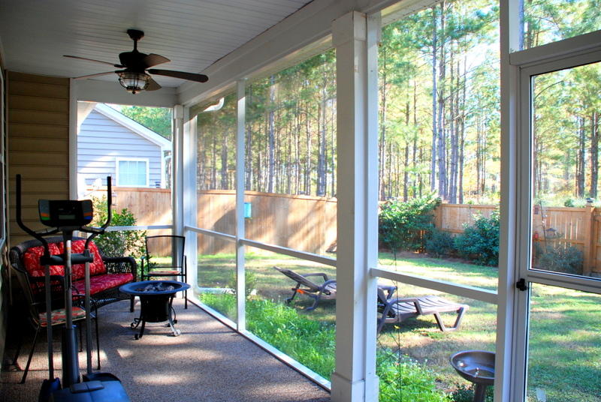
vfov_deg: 48.1
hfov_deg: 67.3
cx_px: 300
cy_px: 201
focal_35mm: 27
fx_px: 451
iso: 400
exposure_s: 1/100
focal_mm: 18
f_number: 5
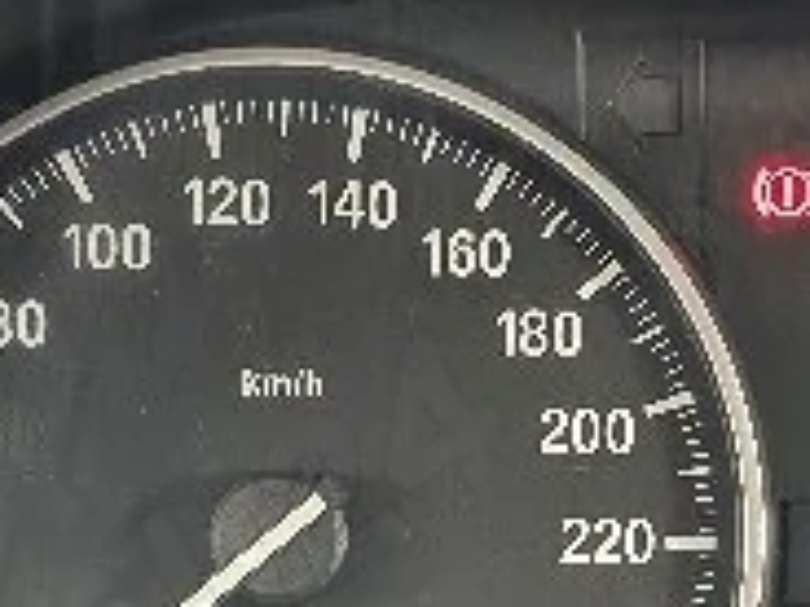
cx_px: 563
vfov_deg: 11.8
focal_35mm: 125
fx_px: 2925
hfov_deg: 15.7
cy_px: 585
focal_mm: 6.3
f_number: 1.7
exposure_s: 1/101
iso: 800
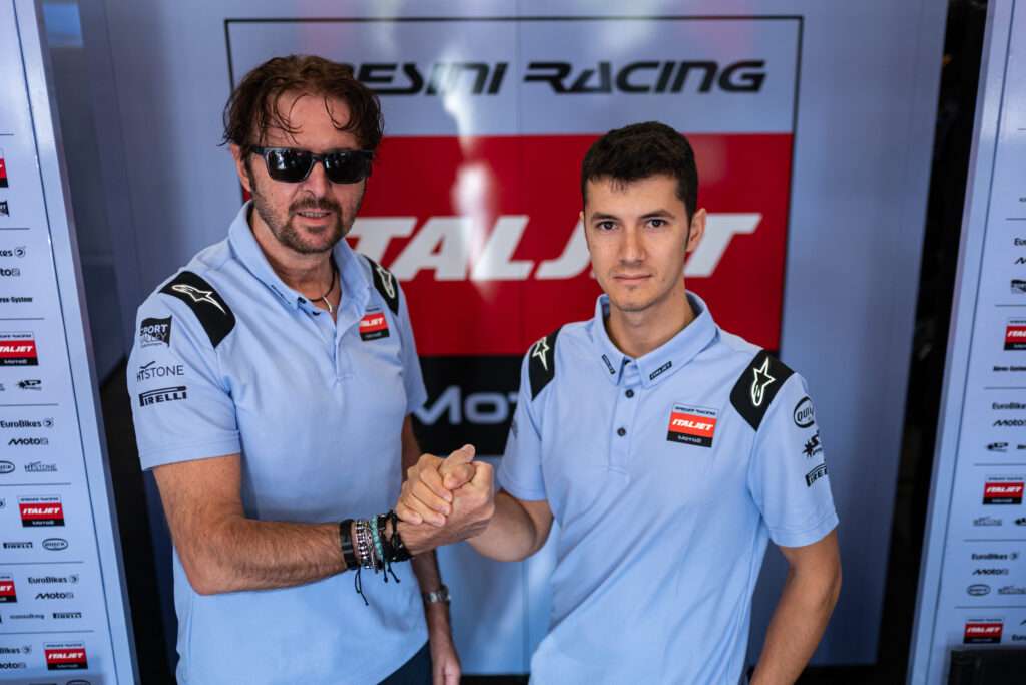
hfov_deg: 49.5
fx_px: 1111
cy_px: 341
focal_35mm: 39
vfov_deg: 34.2
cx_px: 560
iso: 400
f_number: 1.8
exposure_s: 1/400
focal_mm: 35
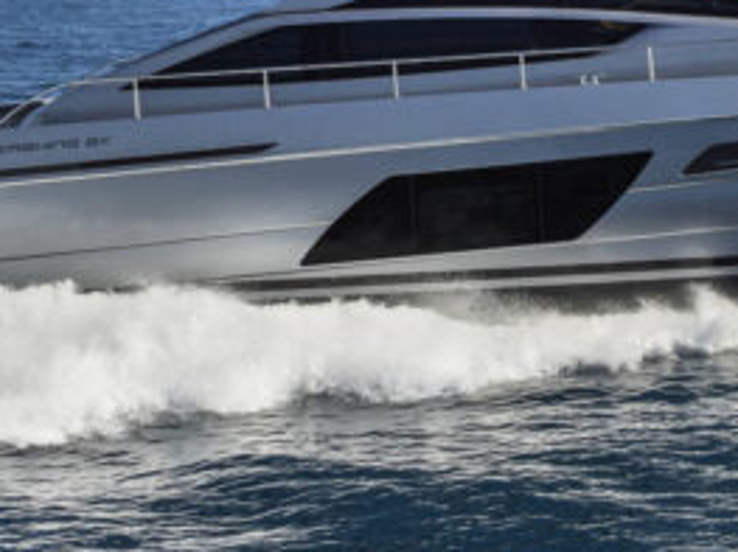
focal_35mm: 101
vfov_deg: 14.3
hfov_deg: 19.4
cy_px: -42
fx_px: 2152
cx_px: 511
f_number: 8
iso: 400
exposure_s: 1/1250
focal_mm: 24
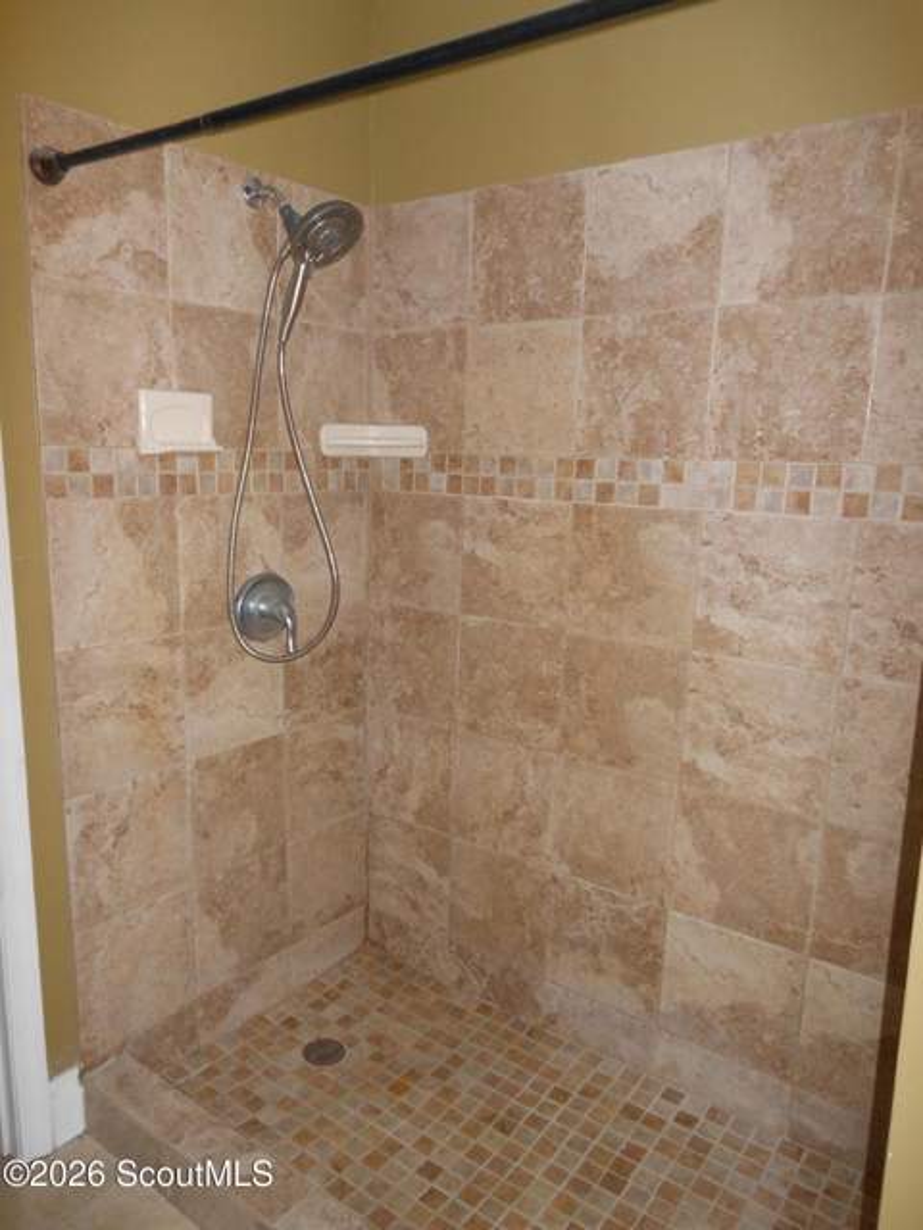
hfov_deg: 54.9
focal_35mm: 25
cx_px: 462
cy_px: 615
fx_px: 889
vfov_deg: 69.4
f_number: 3.2
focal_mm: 4.5
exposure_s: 1/25
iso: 200
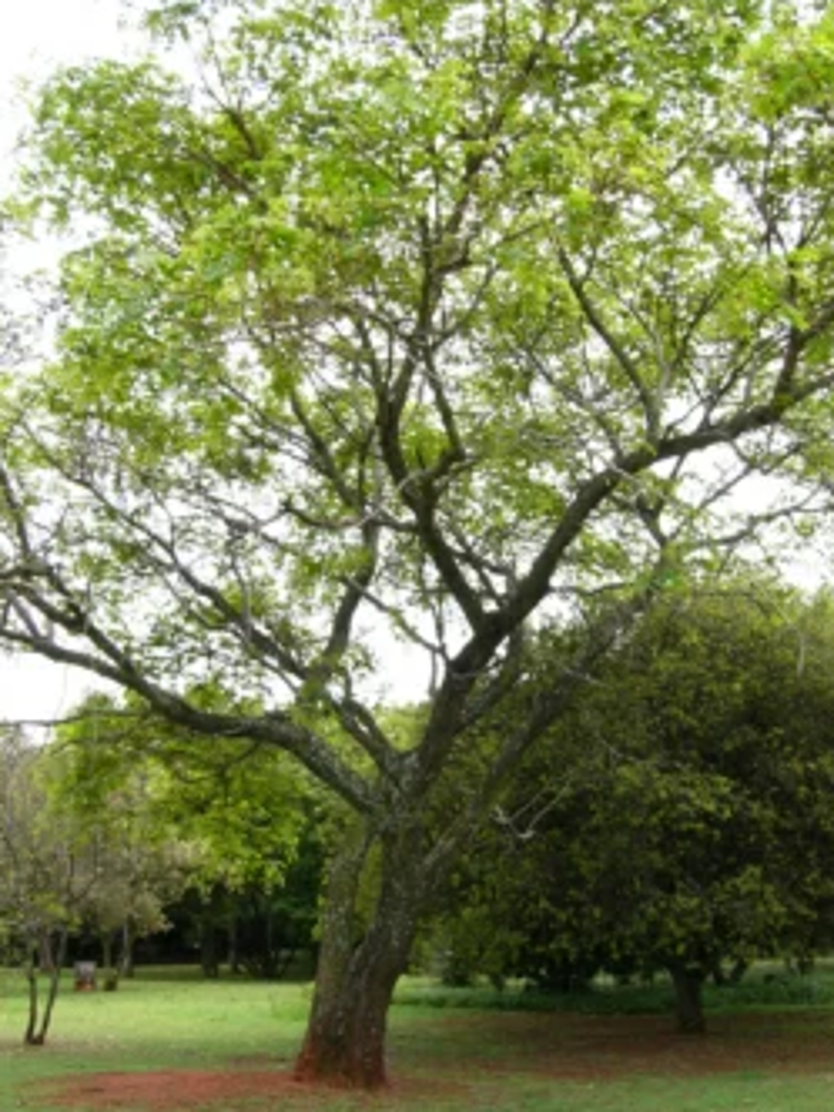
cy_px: 576
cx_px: 412
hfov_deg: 37.7
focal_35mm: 38
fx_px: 1221
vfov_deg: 49.0
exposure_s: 1/125
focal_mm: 4.6
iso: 50
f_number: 4
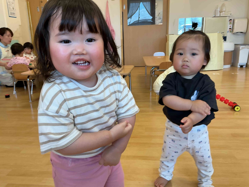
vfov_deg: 48.2
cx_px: 124
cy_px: 94
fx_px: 209
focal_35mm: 29
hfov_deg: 61.7
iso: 32
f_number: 1.8
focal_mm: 3
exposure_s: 1/120
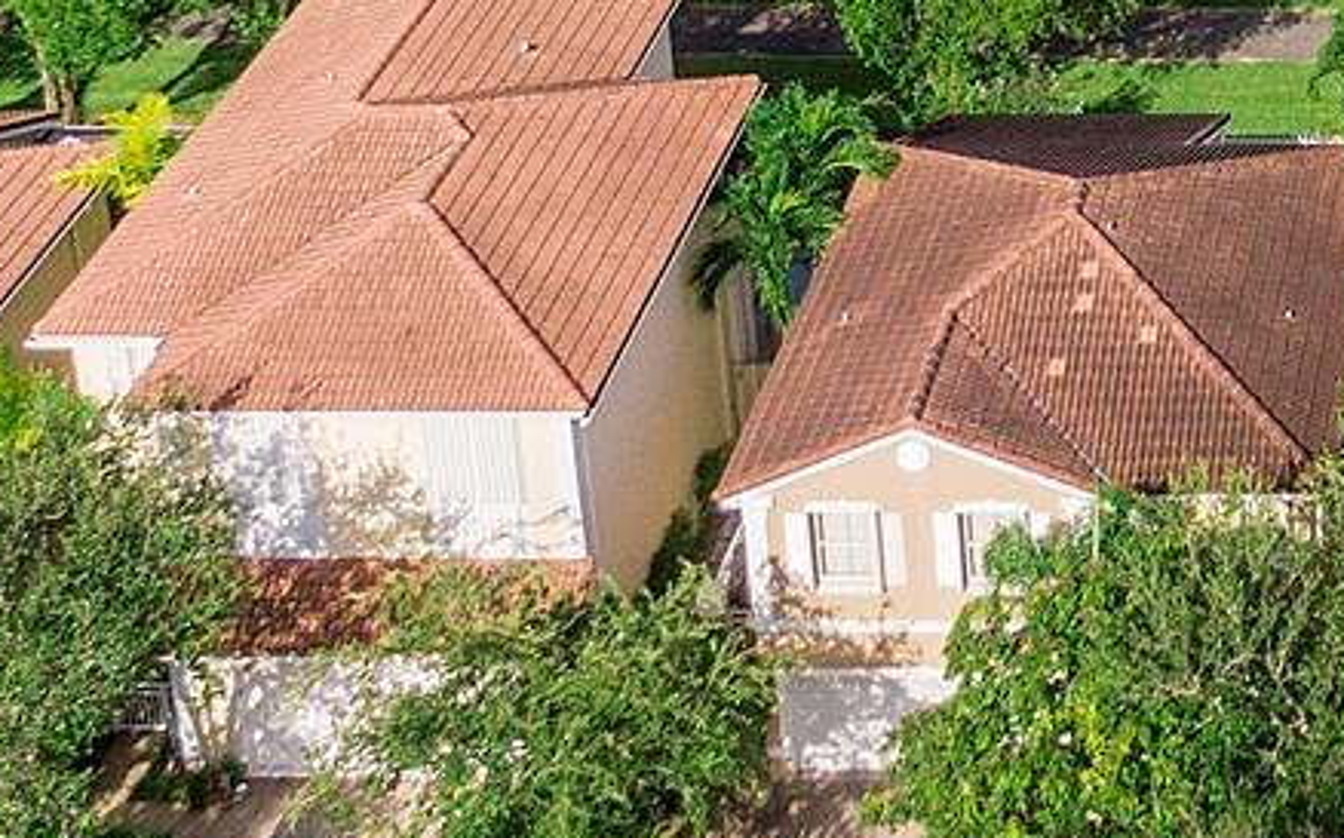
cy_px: -493
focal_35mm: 93
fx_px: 3404
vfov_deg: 13.1
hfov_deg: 20.6
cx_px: 1675
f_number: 2.8
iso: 100
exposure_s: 1/1600
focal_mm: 4.39
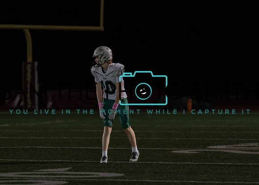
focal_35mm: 248
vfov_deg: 5.8
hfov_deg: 8.1
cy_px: 97
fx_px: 1821
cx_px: 98
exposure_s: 1/1000
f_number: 2.8
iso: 1600
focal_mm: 200
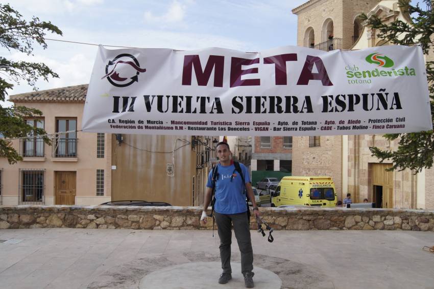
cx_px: 217
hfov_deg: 57.3
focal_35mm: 33
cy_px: 144
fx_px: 397
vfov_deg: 39.9
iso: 200
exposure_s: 1/800
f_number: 5
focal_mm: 22
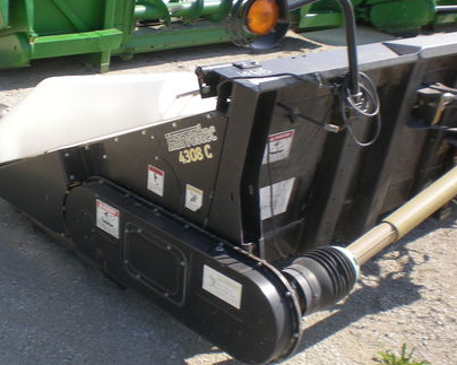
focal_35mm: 50
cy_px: 192
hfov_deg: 37.0
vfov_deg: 30.2
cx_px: 155
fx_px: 676
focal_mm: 6.3
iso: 50
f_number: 4.6
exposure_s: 1/170
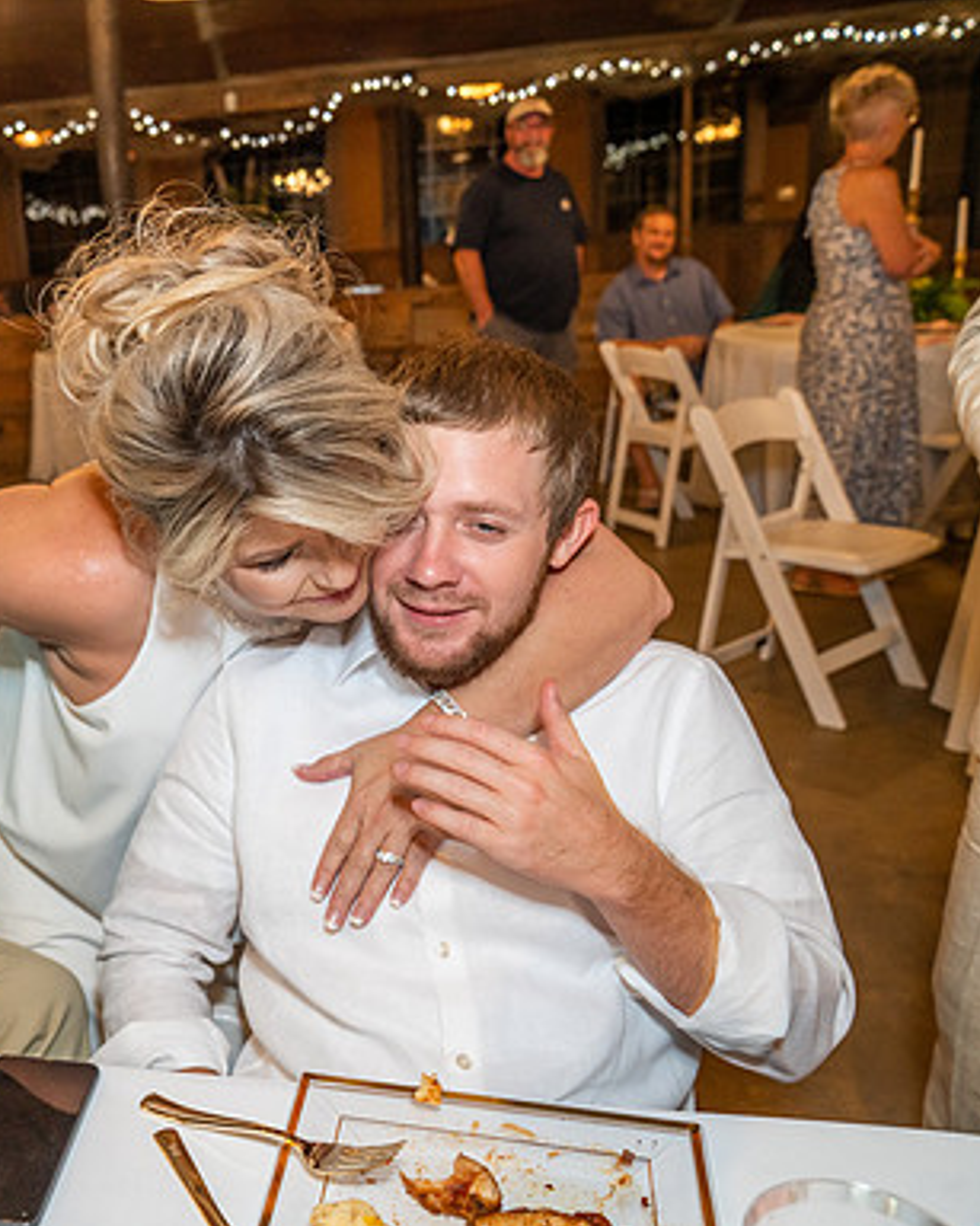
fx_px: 1233
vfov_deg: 52.9
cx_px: 61
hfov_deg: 39.5
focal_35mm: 34
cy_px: 615
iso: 1600
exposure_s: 1/60
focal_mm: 24
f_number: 4.5
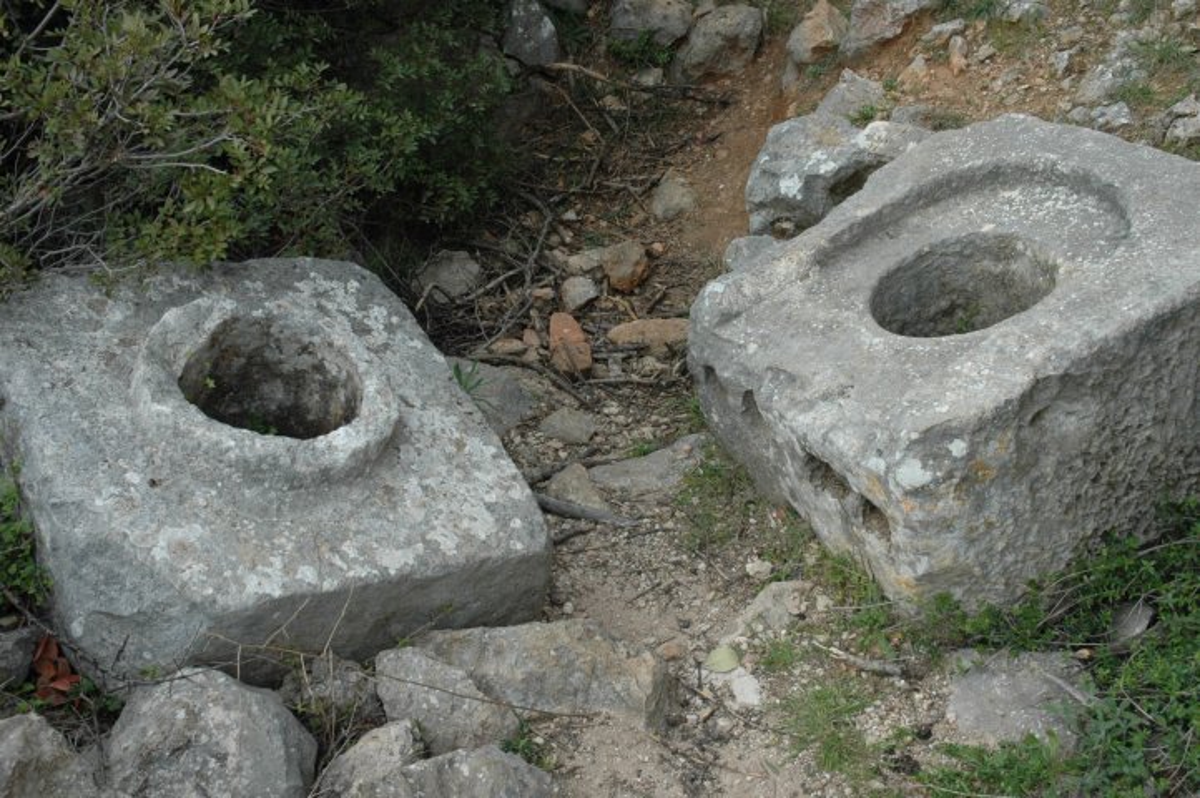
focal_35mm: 40
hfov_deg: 48.0
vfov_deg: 33.0
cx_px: 600
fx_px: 1349
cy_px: 399
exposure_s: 1/125
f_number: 10
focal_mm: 27
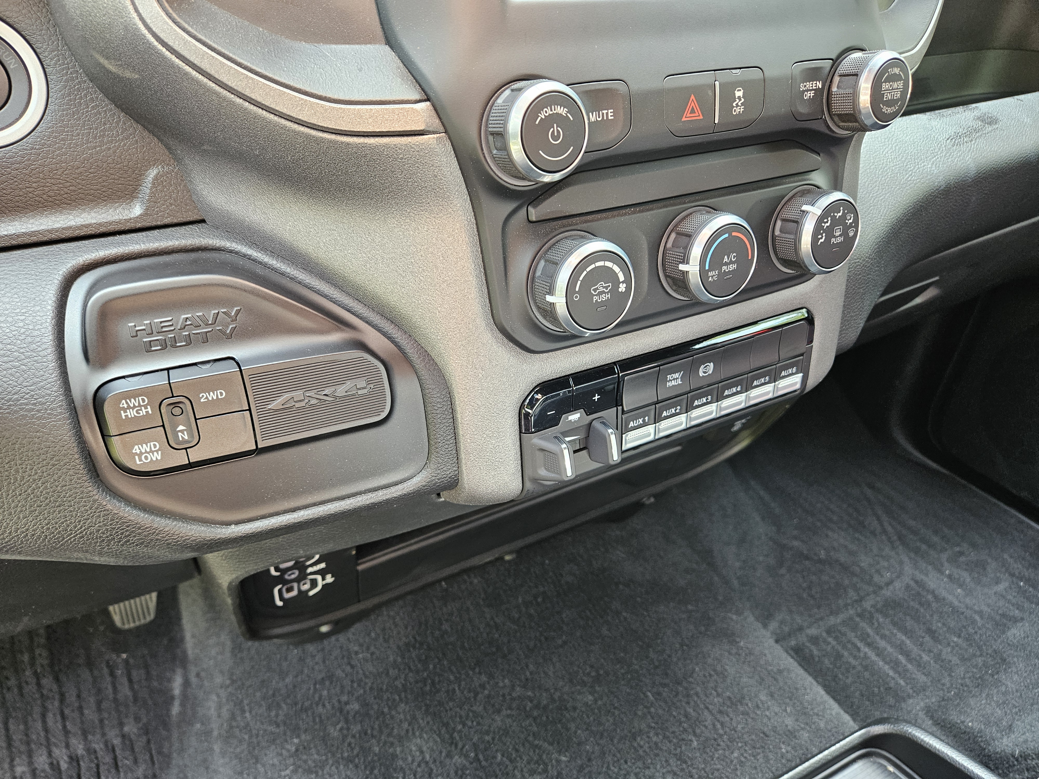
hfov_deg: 73.9
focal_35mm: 23
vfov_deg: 58.9
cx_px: 520
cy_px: 390
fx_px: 690
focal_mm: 5.4
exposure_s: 1/120
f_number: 1.8
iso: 400
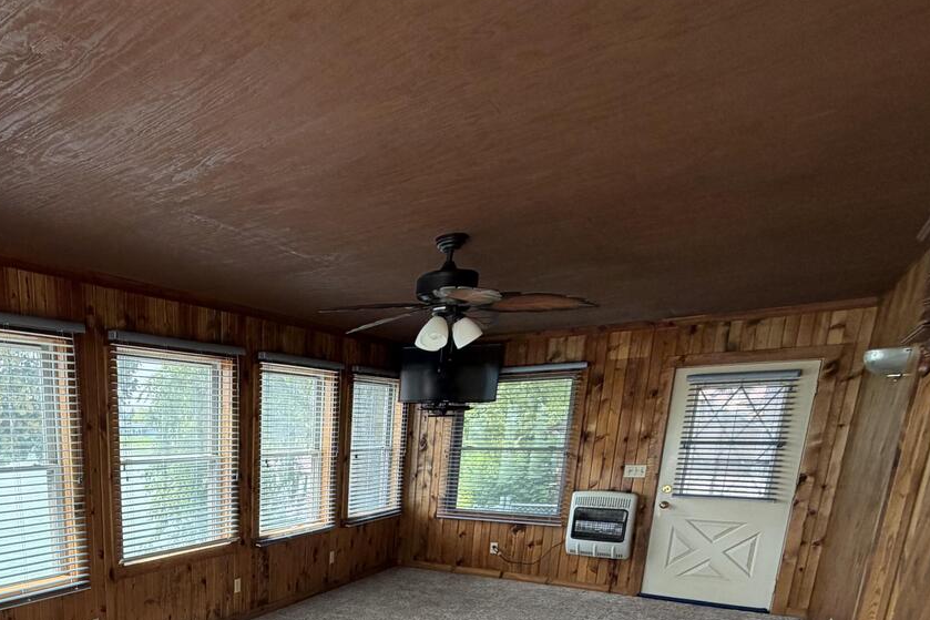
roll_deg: +0.6
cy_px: 587
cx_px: 197
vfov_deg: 45.2
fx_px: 646
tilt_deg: -11.4
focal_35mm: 25
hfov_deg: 65.6
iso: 80
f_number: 2.2
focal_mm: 2.22
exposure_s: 1/121
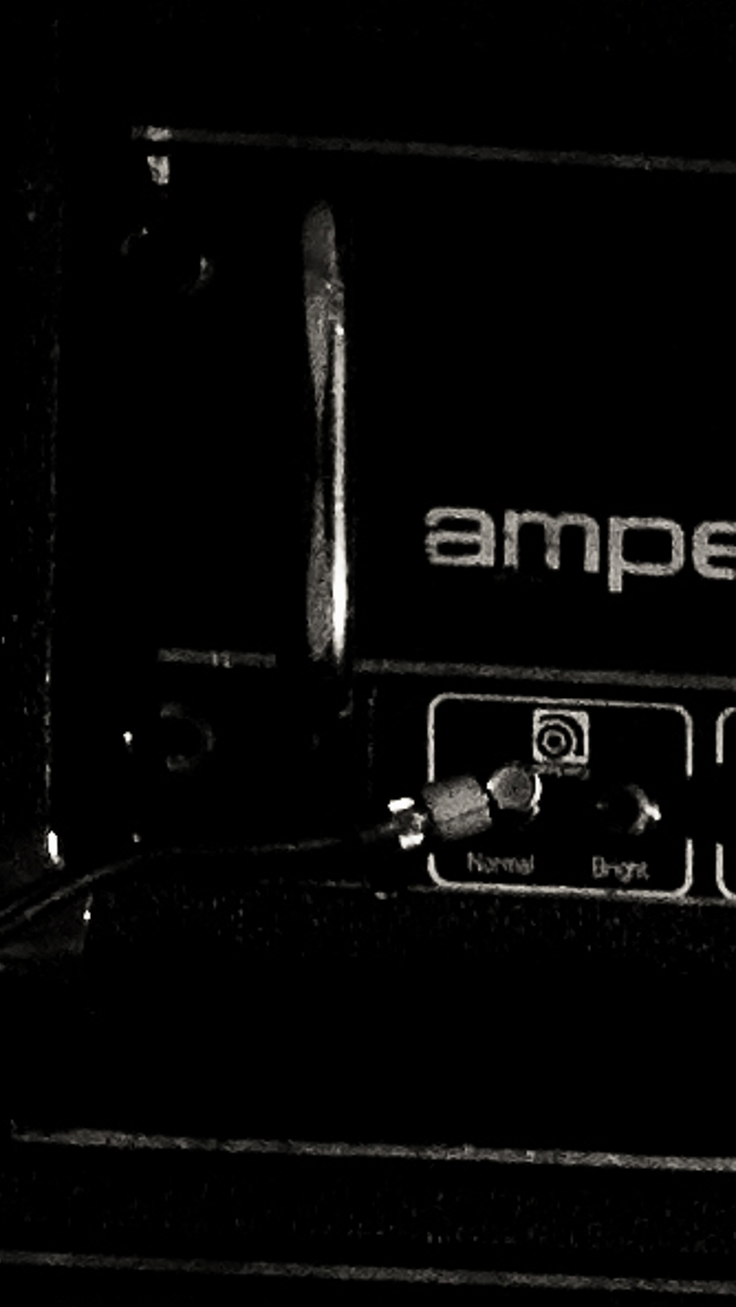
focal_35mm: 431
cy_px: 2405
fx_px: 14939
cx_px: 1798
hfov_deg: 2.8
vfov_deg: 4.9
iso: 1600
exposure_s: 1/125
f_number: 4.5
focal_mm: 38
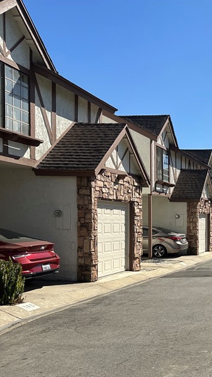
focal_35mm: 44
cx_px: 303
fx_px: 440
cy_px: 233
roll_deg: -0.4
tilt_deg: -2.1
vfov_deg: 46.0
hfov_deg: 22.9
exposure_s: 1/7042
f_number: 1.78
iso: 80
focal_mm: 6.86
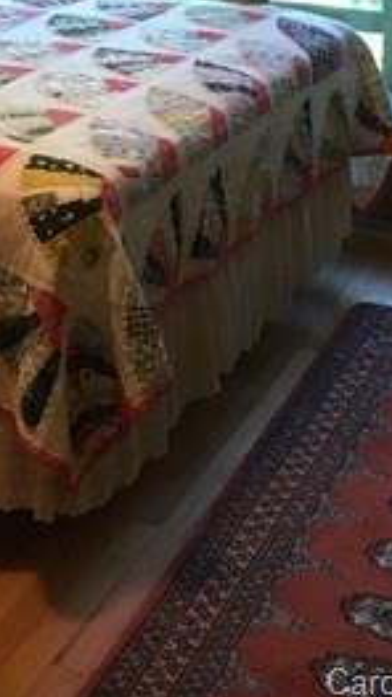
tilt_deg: -4.0
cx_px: -5
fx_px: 1422
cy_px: -140
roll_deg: -0.7
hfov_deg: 15.4
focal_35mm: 77
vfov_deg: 24.8
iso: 200
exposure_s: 1/20
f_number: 2.2
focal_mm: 4.15
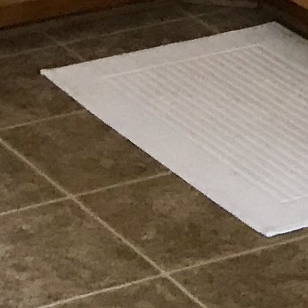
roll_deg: +1.6
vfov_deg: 7.9
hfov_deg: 8.7
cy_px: -476
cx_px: 71
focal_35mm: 201
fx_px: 2023
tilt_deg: -5.4
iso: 25
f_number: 1.8
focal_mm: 3.99
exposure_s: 1/30
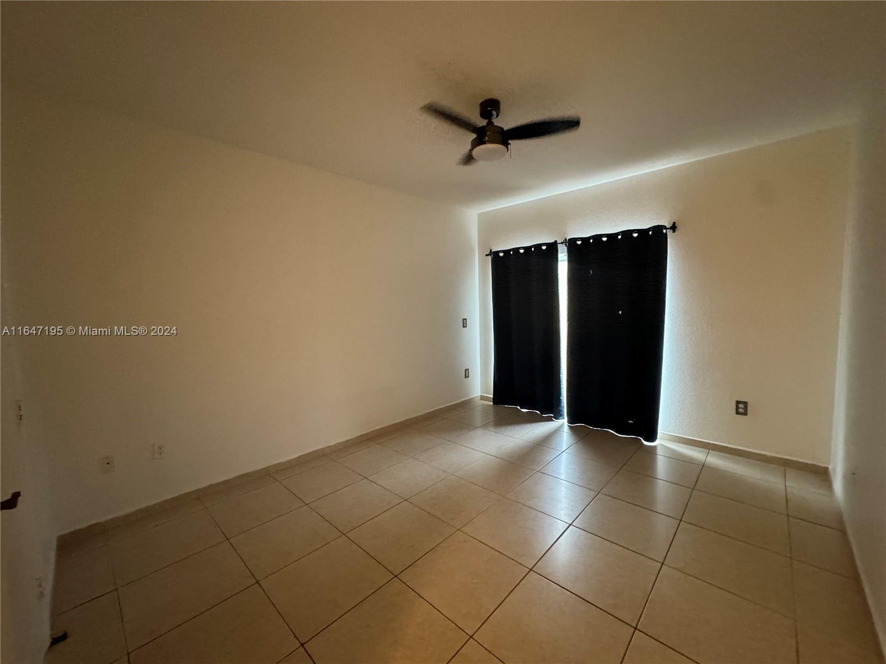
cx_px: 443
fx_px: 358
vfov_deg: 85.7
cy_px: 332
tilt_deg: -4.9
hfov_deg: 102.1
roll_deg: +1.0
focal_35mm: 14
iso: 1000
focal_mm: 2.22
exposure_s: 1/60
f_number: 2.2
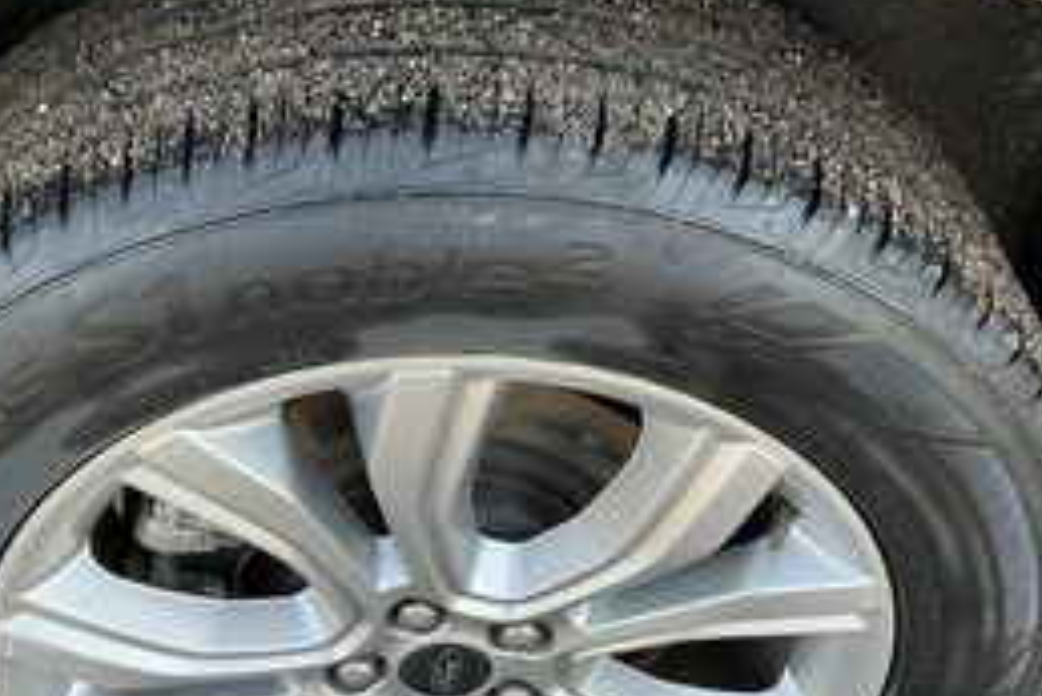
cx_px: 495
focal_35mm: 45
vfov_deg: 29.5
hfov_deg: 43.6
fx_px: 1303
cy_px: 515
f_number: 1.8
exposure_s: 1/122
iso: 25
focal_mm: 3
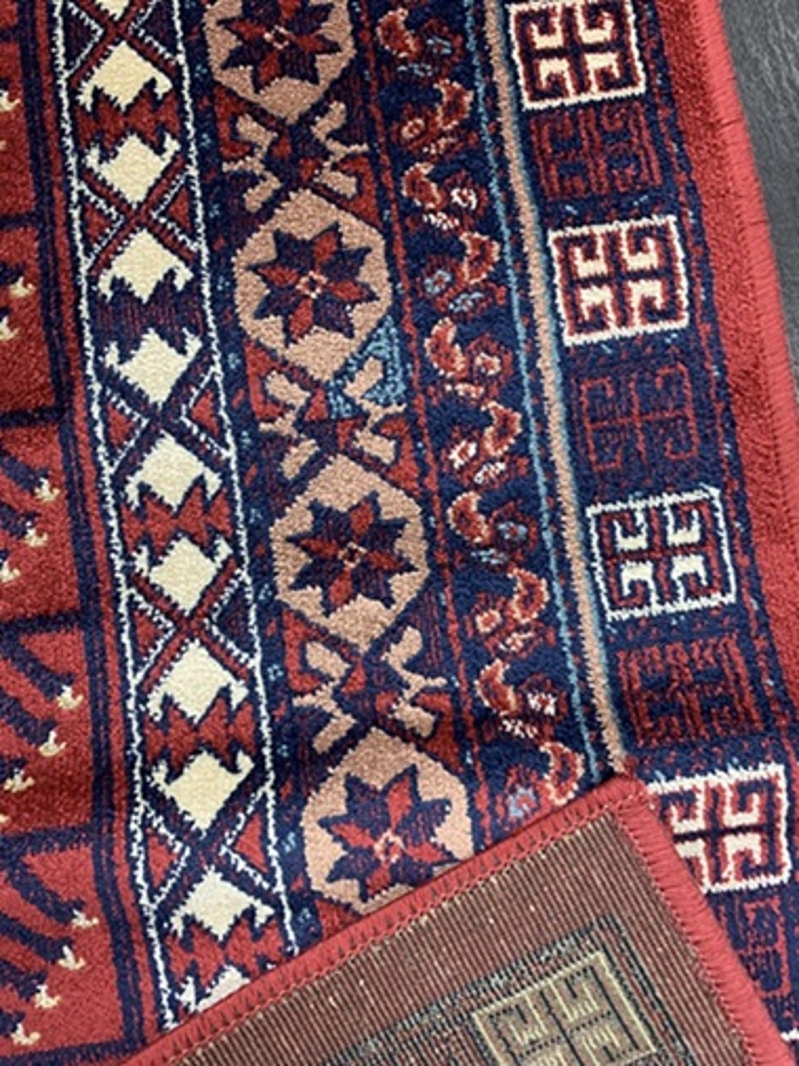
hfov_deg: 53.0
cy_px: 533
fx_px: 801
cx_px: 400
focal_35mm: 26
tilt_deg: -85.0
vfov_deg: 67.3
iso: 160
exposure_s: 1/60
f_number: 1.8
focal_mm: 4.25
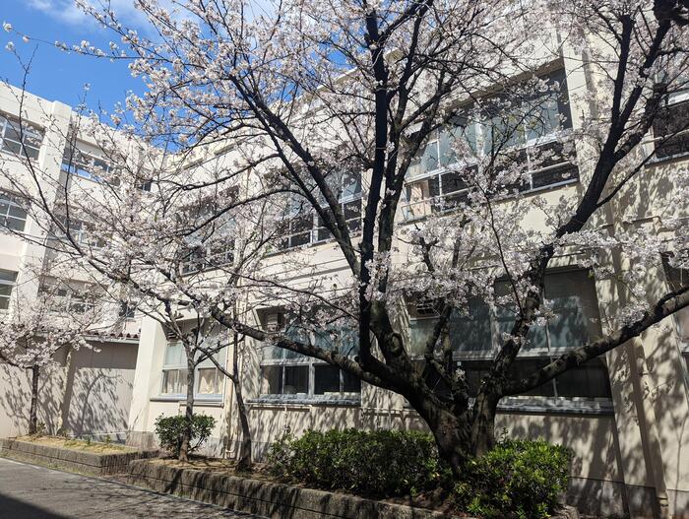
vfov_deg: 56.9
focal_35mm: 24
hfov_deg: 71.5
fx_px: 478
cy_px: 260
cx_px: 344
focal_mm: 6.81
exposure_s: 1/2179
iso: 45
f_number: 1.85
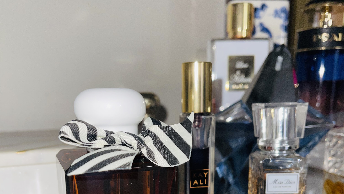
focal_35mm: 38
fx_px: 347
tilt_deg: -12.8
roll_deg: +0.6
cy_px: 172
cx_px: 173
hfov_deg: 52.8
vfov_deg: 29.9
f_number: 1.6
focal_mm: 5.1
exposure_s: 1/33
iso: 32
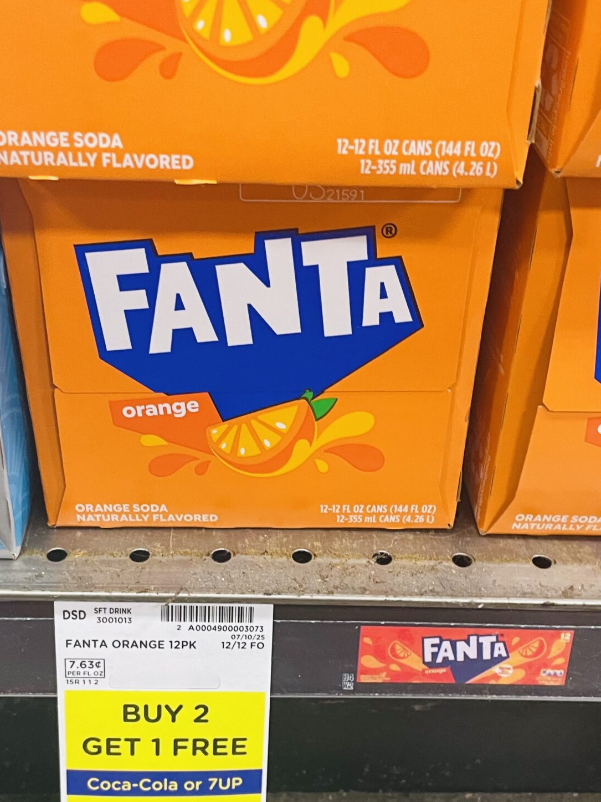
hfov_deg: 31.5
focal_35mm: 46
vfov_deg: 40.8
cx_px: 290
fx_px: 1065
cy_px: 525
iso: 200
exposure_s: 1/60
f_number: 1.6
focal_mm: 4.2
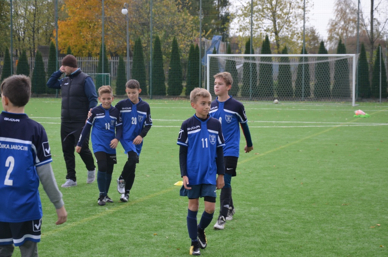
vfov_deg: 15.6
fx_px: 936
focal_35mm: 87
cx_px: 194
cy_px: 128
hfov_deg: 23.4
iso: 400
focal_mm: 58
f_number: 5.6
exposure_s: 1/125
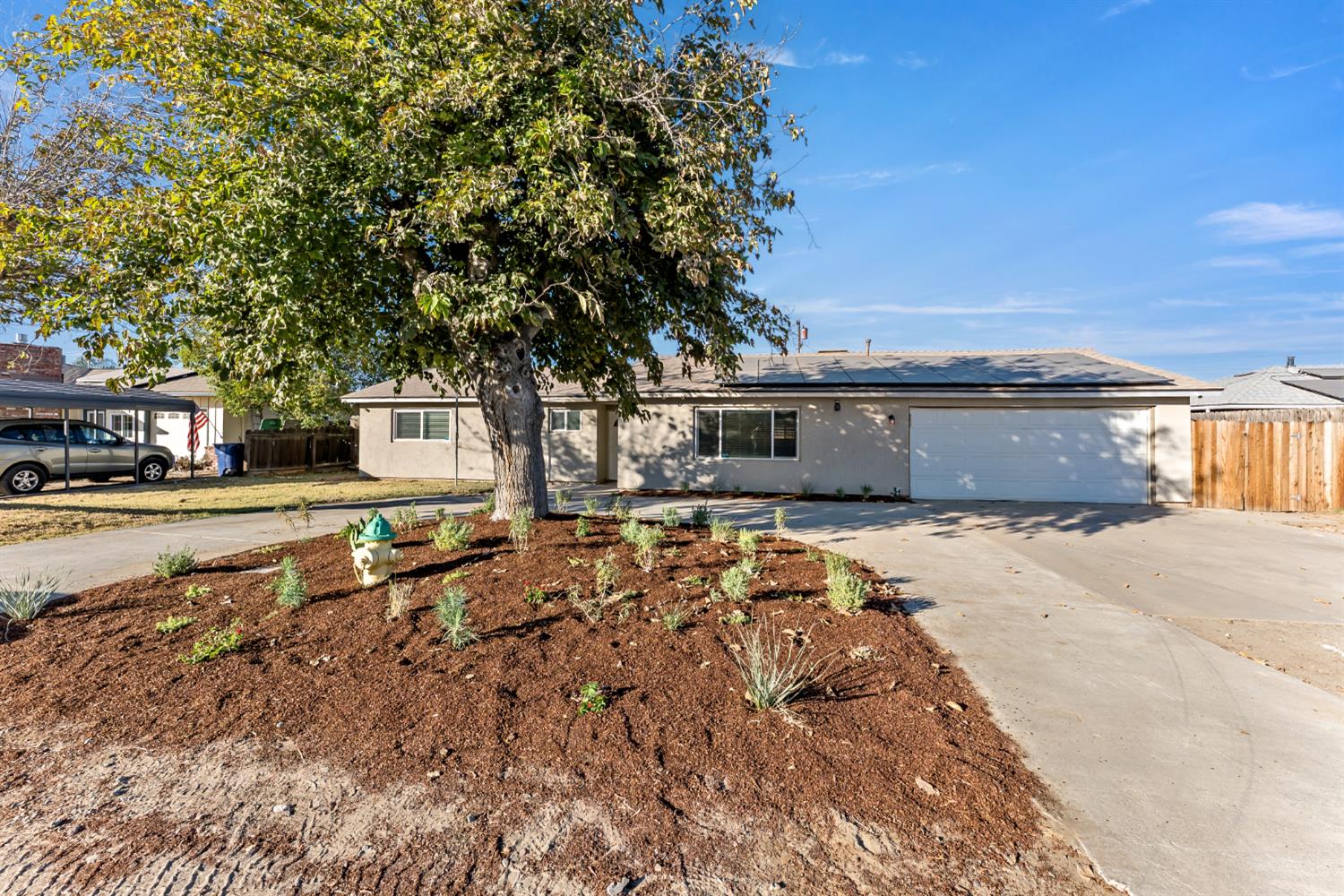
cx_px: 672
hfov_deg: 104.3
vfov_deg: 81.2
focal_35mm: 14
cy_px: 448
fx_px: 523
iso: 80
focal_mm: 14
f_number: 8
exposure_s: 1/125
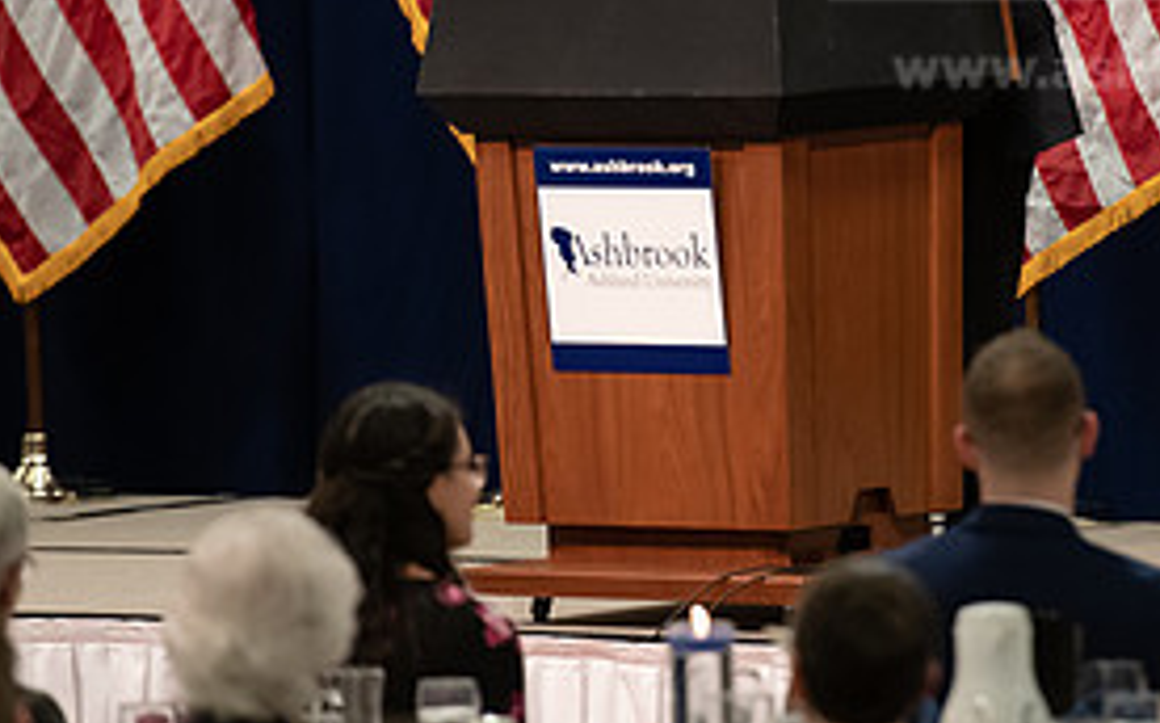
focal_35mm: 429
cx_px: 702
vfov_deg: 3.1
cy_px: 158
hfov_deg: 4.9
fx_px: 13551
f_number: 3.2
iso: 2000
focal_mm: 200
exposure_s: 1/200
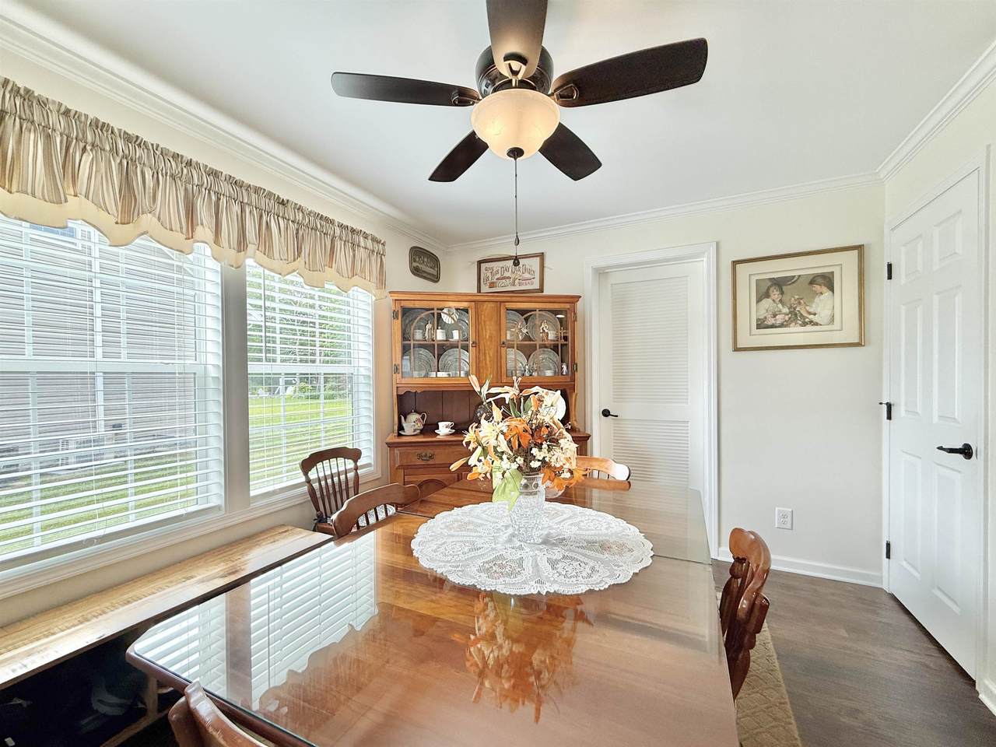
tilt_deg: +0.5
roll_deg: -0.6
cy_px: 374
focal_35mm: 14
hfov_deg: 102.1
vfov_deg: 85.7
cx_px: 498
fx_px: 403
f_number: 2.2
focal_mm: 2.22
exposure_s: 1/105
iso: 64
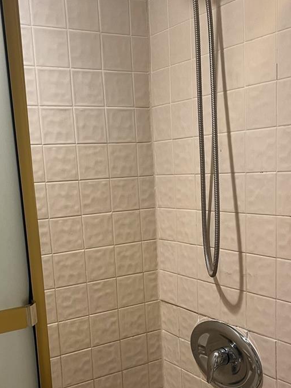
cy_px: 250
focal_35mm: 46
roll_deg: +3.7
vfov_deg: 40.8
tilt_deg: -9.7
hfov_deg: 31.5
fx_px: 515
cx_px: 146
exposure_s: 1/60
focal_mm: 5.7
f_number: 1.5
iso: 125
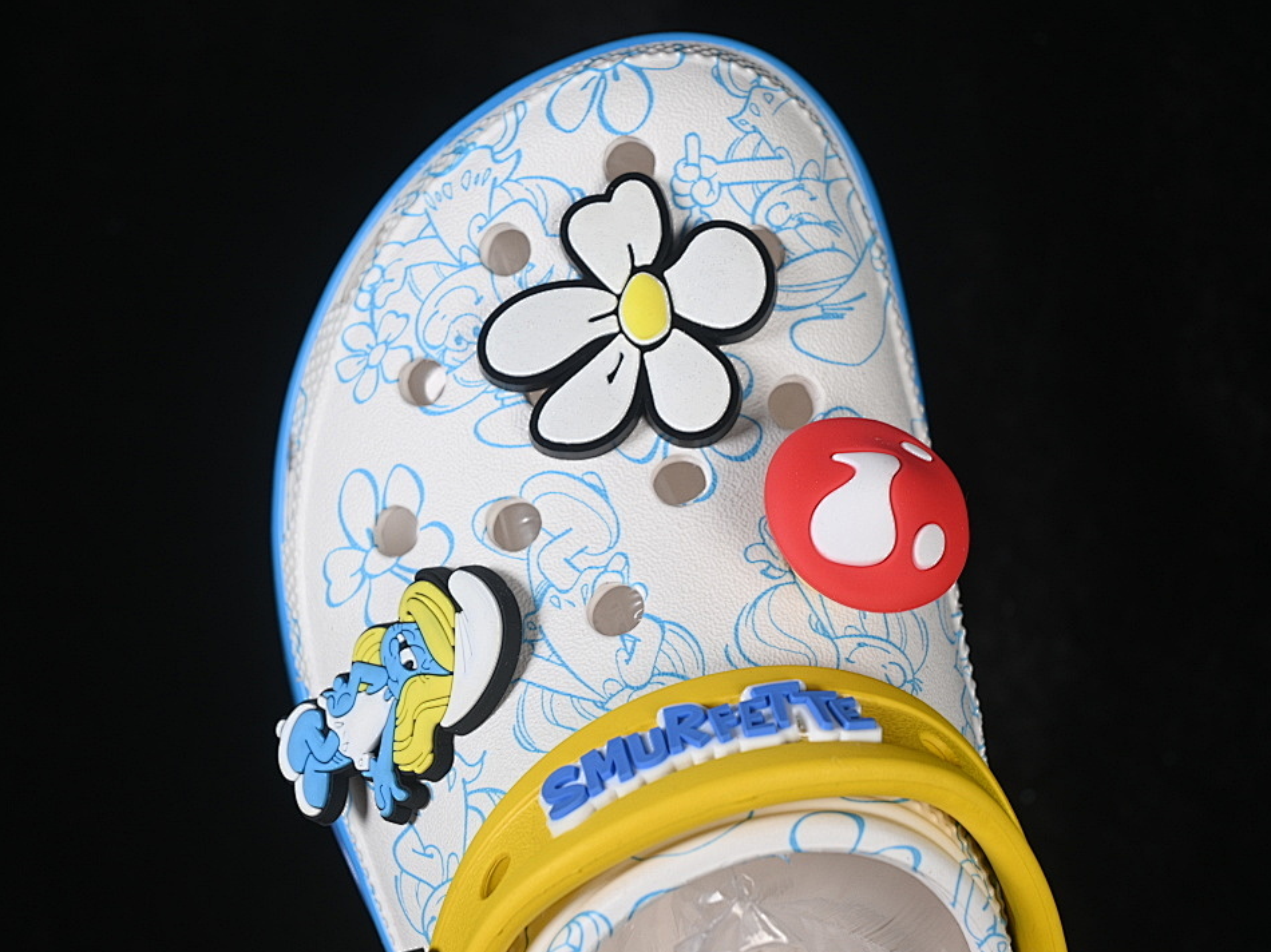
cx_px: 631
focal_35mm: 82
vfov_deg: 18.0
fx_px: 3010
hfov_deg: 23.8
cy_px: 480
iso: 160
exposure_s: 1/80
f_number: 7.1
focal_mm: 50
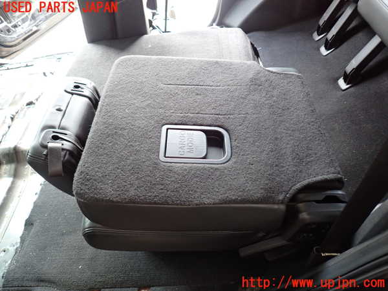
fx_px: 280
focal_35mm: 25
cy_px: 146
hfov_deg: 69.4
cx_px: 194
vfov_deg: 54.9
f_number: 2
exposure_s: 1/30
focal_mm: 4.5
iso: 320
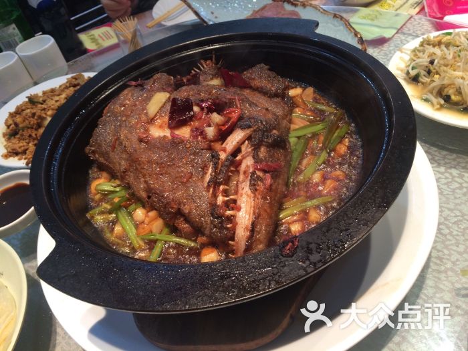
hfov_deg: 61.7
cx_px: 234
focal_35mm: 29
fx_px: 392
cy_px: 176
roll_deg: +14.3
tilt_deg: -44.9
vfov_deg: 48.2
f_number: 2.2
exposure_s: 1/33
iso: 64
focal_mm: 4.15
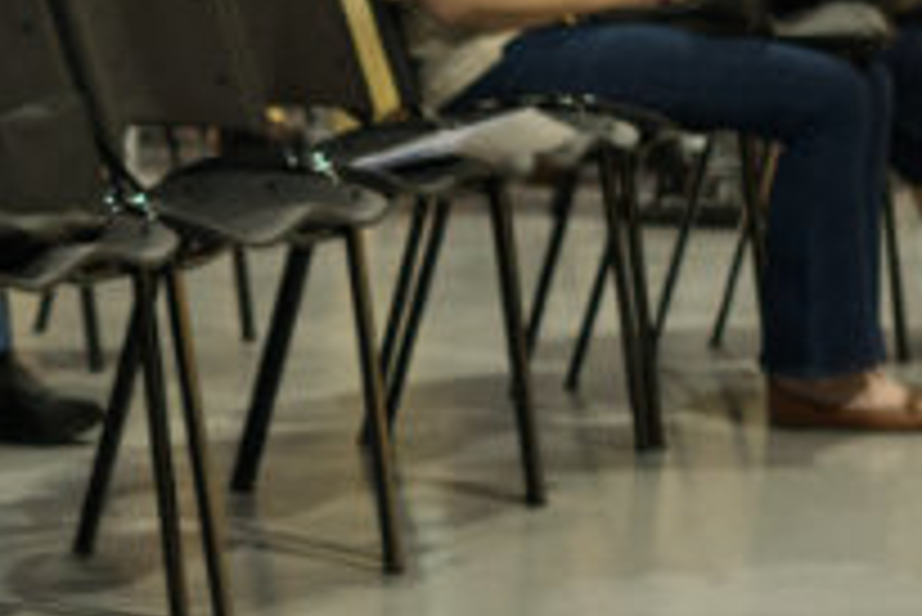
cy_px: 627
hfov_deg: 9.8
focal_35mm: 205
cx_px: -337
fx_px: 5254
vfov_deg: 6.7
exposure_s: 1/80
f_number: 2.5
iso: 2000
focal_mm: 35
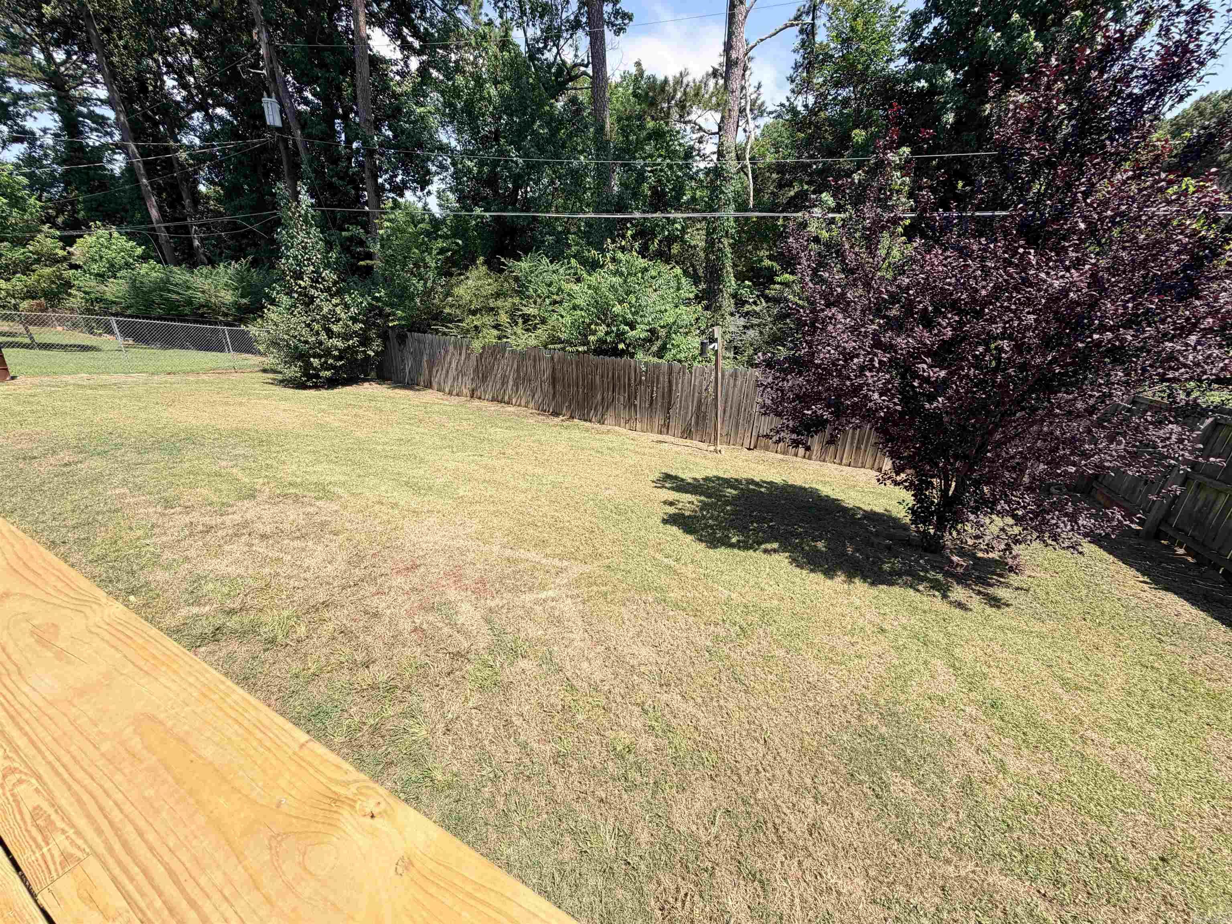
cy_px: 462
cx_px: 616
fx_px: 498
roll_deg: +1.6
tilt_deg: -21.1
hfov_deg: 102.1
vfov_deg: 85.7
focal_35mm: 14
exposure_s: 1/770
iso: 40
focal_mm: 2.22
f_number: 2.2
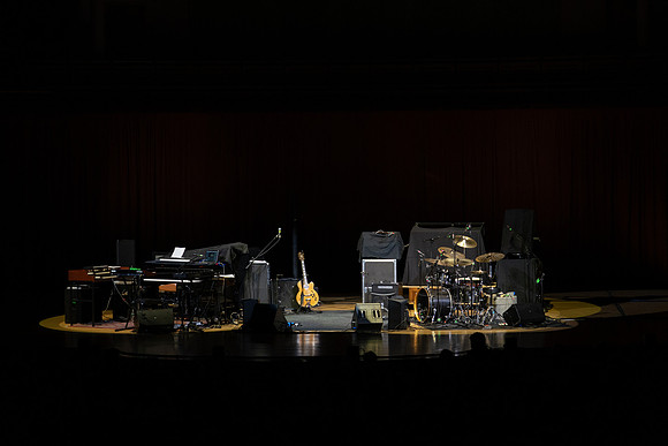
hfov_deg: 19.5
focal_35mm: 105
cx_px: 334
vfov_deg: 13.0
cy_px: 223
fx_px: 1949
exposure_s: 1/250
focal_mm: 105
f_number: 4.5
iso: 3200
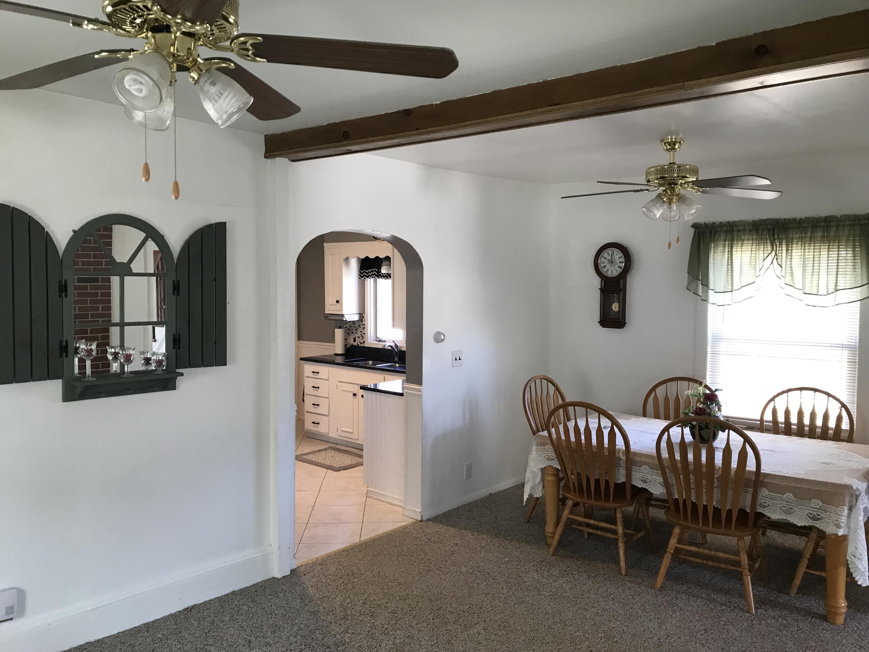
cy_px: 326
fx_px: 703
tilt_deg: -2.0
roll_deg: -0.4
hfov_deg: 63.4
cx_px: 434
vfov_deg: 49.7
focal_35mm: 28
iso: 32
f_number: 1.8
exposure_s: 1/30
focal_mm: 3.99
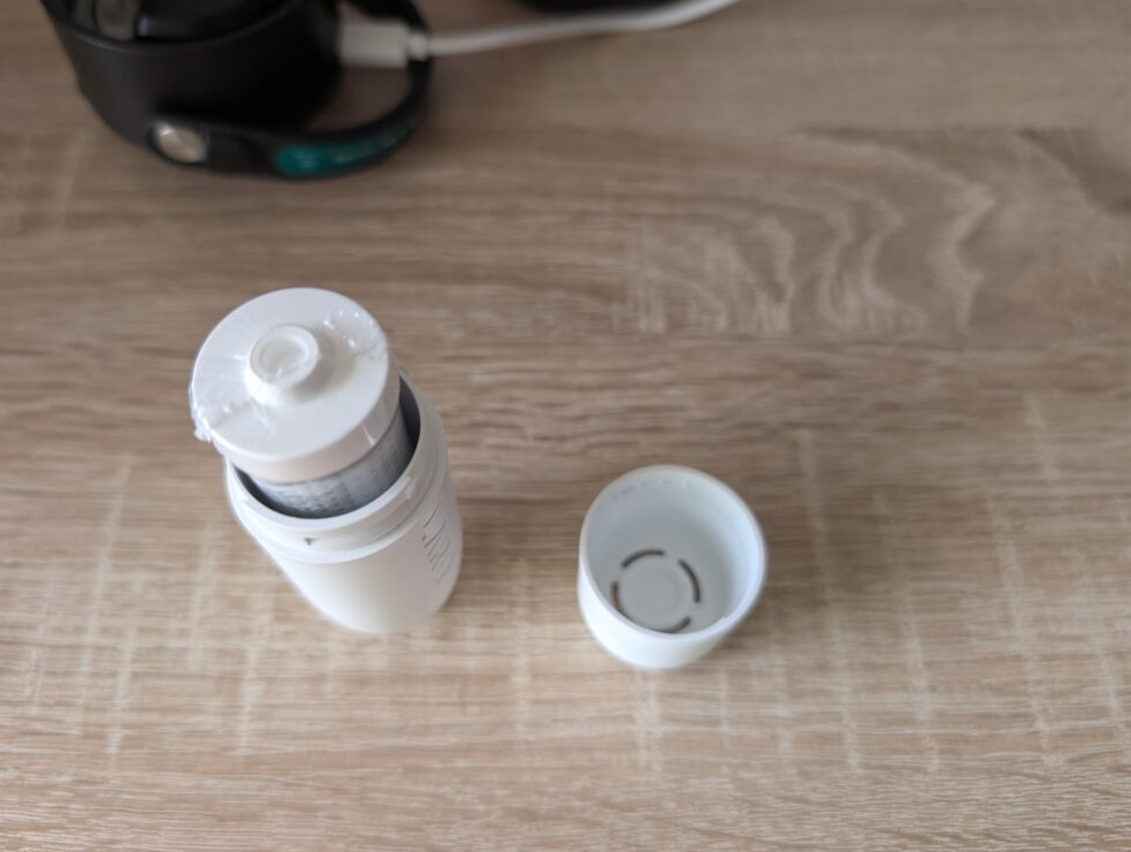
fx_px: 818
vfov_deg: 55.0
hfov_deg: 69.3
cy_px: 415
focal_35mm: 25
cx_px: 553
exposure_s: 1/176
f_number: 1.68
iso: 149
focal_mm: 6.9
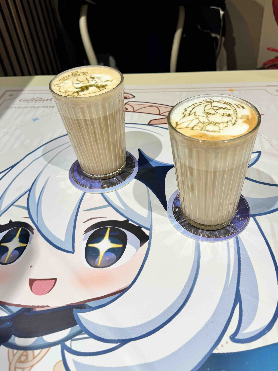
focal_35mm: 24
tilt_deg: -38.9
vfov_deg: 71.6
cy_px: 186
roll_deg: -0.8
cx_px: 139
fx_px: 257
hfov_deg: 56.8
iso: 64
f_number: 1.78
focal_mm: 6.76
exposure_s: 1/100
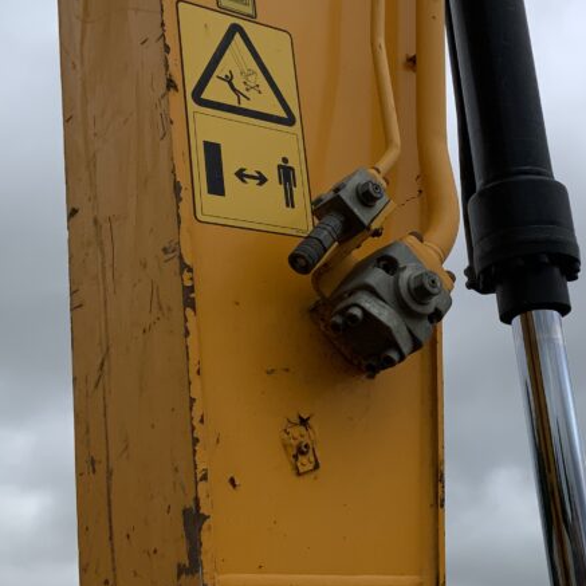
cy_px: 247
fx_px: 1149
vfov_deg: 28.6
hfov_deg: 28.1
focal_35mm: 60
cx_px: 460
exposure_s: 1/1912
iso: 16
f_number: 1.8
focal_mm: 3
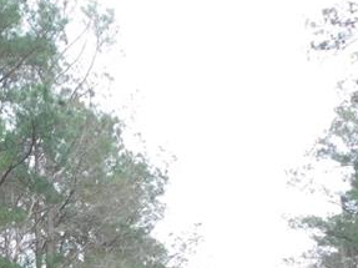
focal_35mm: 107
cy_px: 363
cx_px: -163
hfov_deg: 16.8
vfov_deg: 13.3
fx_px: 1106
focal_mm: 5.3
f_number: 3.2
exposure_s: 1/100
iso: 125
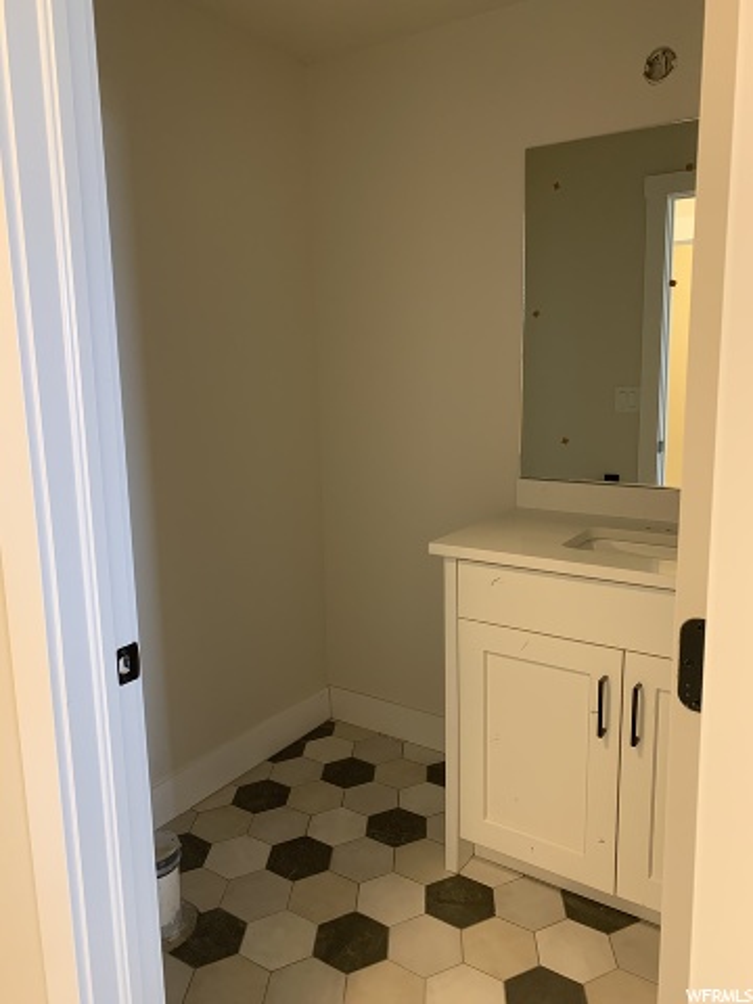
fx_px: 754
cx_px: 376
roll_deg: +1.1
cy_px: 502
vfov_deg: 67.3
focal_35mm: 26
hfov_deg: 53.1
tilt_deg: -9.8
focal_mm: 4.25
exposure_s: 1/40
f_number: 1.8
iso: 320
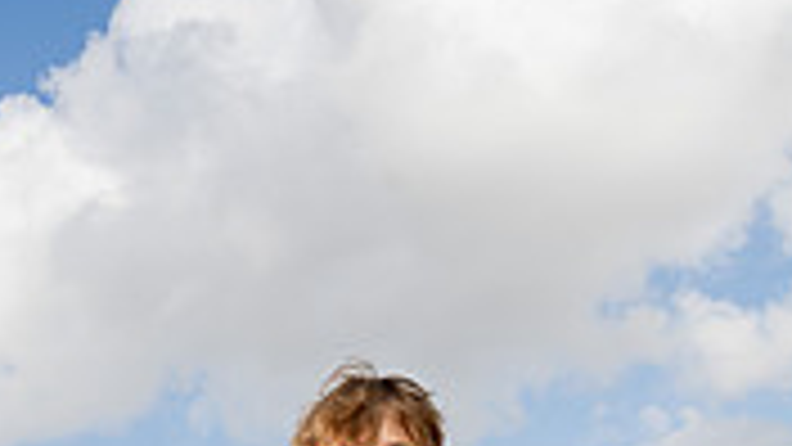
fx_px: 1911
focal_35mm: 91
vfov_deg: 11.7
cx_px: 414
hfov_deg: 23.4
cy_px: 946
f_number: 8
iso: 100
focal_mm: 34
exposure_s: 1/250
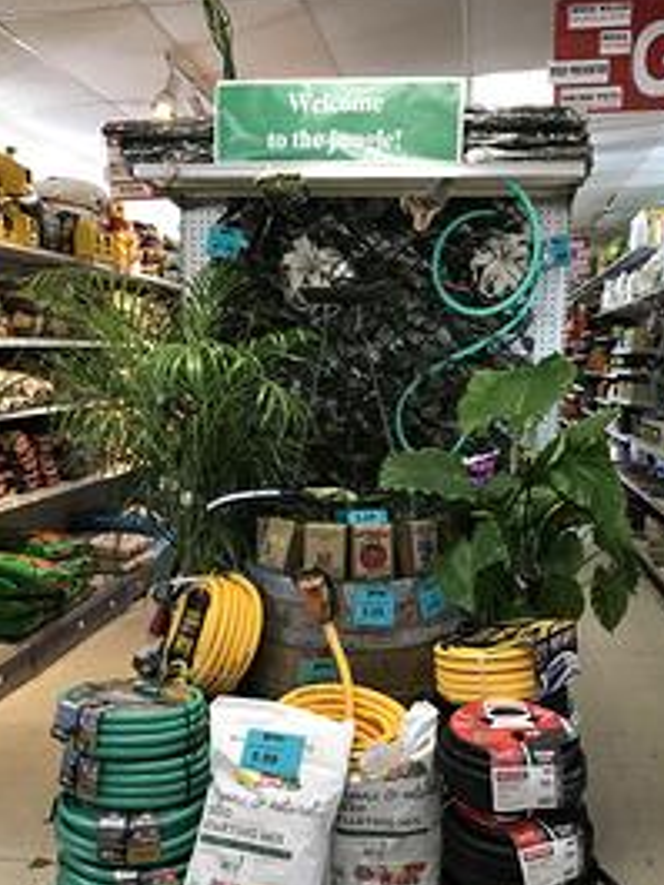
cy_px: 538
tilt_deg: -9.4
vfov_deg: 49.8
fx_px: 946
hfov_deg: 38.7
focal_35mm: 37
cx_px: 349
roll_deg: -0.4
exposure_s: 1/17
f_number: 1.8
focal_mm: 3.99
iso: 40
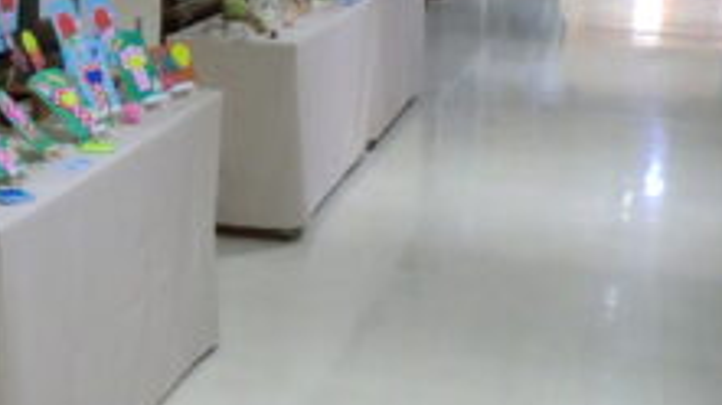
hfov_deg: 26.4
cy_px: 21
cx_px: -127
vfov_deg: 16.5
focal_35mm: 72
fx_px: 1378
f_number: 3.2
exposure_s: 1/60
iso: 400
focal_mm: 4.9
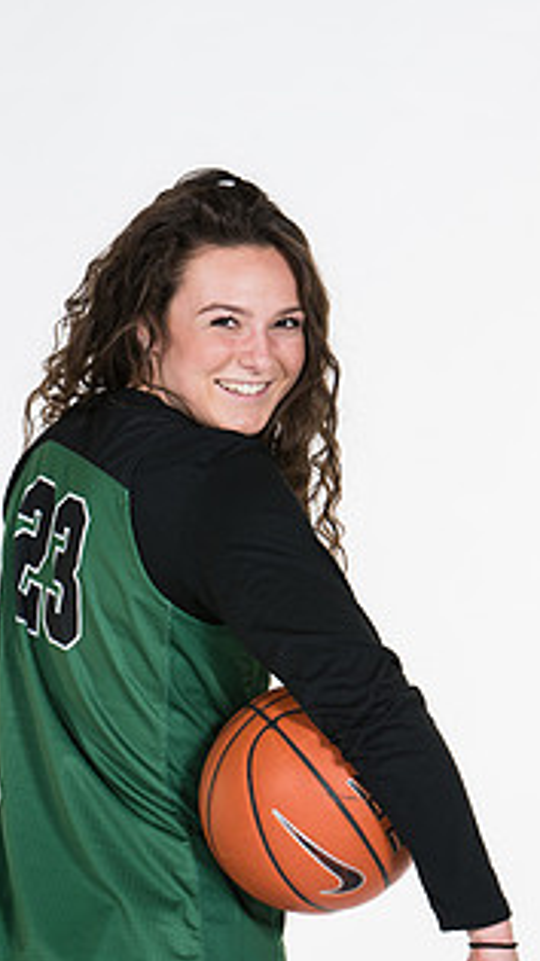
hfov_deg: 4.4
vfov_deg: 7.9
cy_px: 632
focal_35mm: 274
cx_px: 238
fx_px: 6980
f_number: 5.6
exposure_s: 1/160
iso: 200
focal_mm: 122
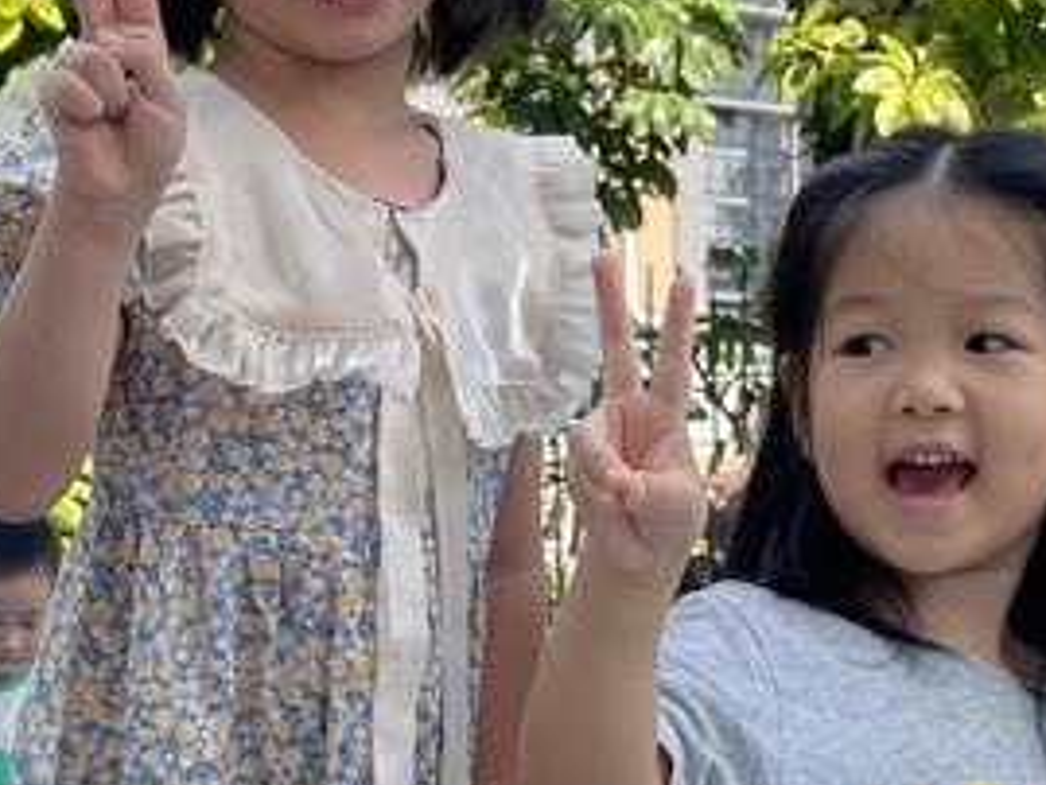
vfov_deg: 12.8
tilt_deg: -2.4
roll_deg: +2.1
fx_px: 3446
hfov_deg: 17.2
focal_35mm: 114
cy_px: 826
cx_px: 645
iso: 32
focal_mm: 4.2
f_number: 1.6
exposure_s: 1/690
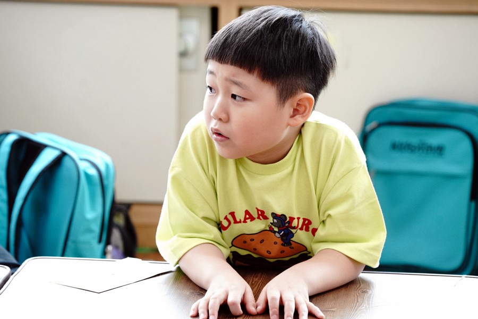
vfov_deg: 7.7
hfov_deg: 11.5
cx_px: 239
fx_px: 2363
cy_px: 160
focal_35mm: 178
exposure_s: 1/160
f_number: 4.5
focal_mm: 178
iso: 2000
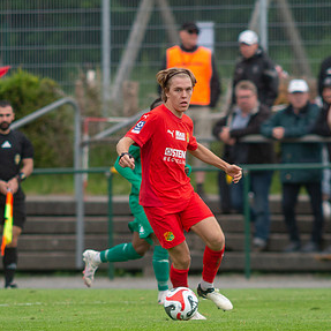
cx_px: 175
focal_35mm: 1004
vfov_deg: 1.7
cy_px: 268
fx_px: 10862
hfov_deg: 1.7
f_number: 4
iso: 900
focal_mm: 420
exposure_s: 1/1250
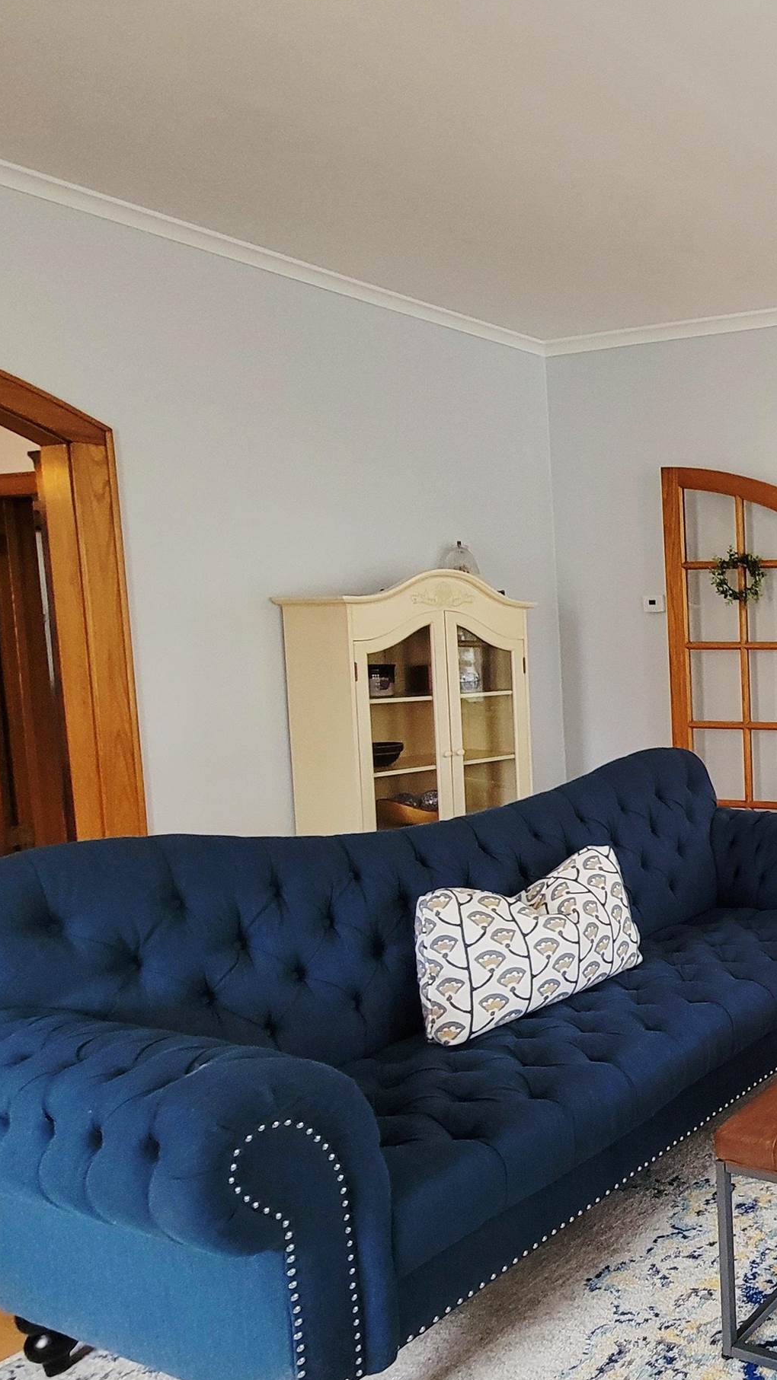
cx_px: 1046
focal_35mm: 24
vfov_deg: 76.3
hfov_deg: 32.9
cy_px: 707
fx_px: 879
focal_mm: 2.2
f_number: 2.2
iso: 200
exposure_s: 1/60.2
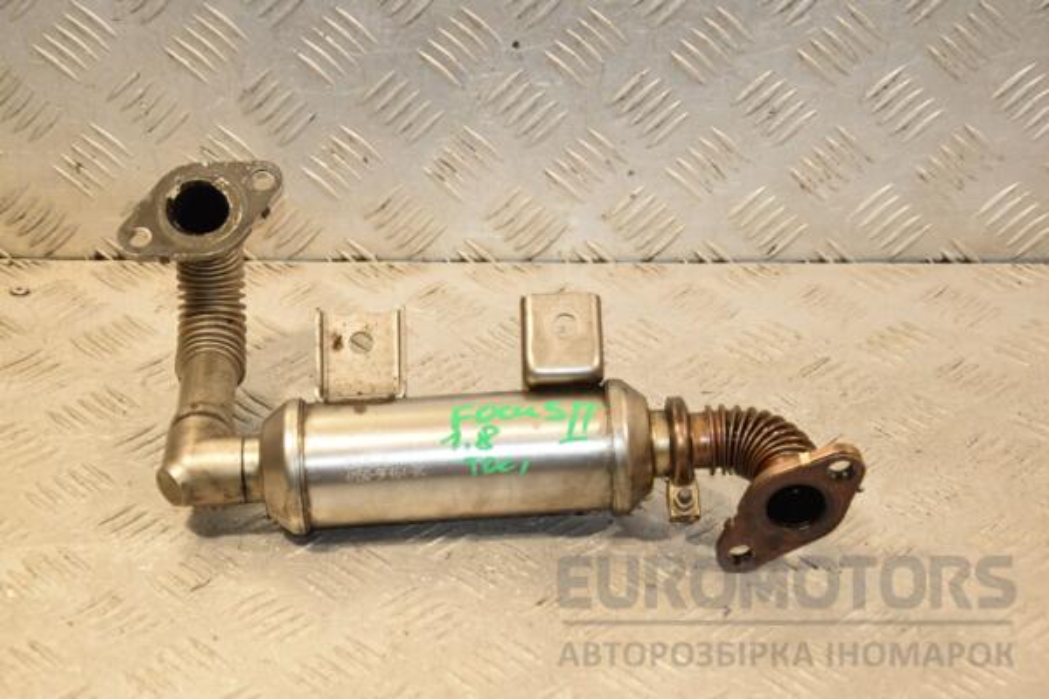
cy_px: 350
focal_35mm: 87
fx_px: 2535
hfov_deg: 23.4
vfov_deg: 15.7
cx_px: 524
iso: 800
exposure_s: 1/200
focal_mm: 58
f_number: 6.3
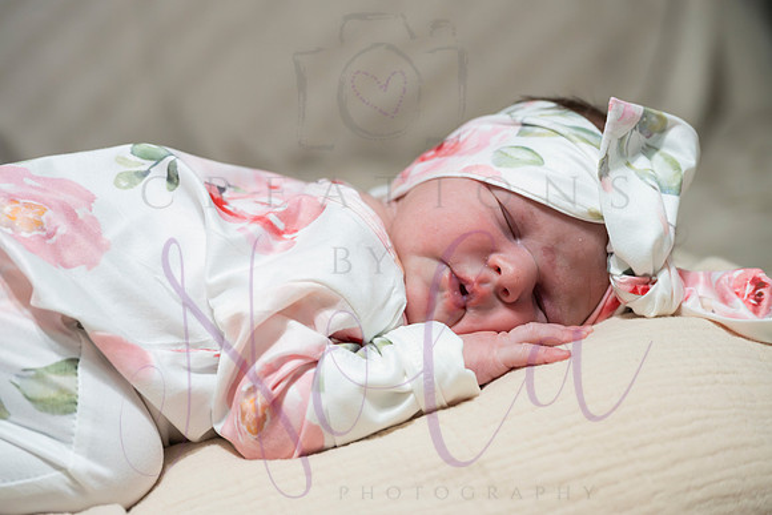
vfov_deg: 16.6
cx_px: 377
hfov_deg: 24.6
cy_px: 251
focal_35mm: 82
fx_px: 1767
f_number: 4
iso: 3200
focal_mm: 79
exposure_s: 1/320
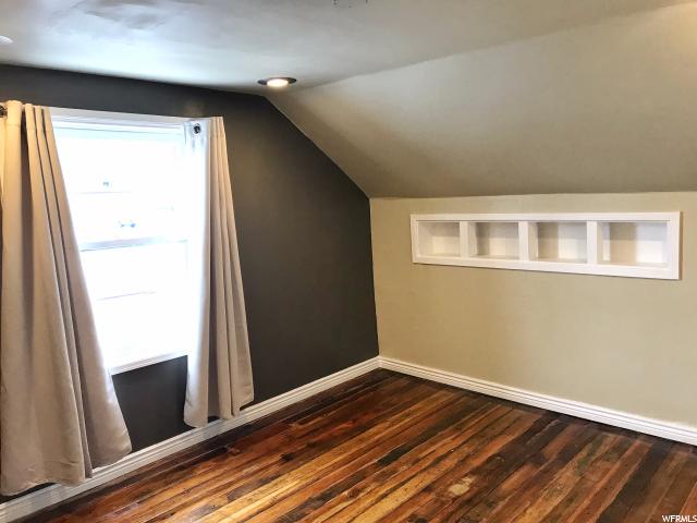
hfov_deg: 63.4
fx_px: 564
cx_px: 348
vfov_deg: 49.7
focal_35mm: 28
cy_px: 262
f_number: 1.8
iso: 25
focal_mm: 3.99
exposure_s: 1/30
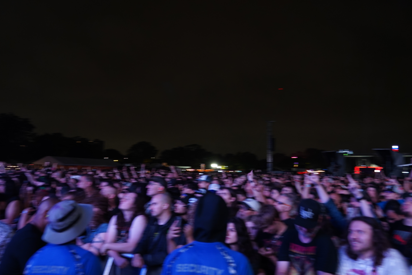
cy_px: 126
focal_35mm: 29
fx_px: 332
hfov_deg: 63.6
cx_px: 195
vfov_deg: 44.9
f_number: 4
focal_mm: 24
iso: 1250
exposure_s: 1/30
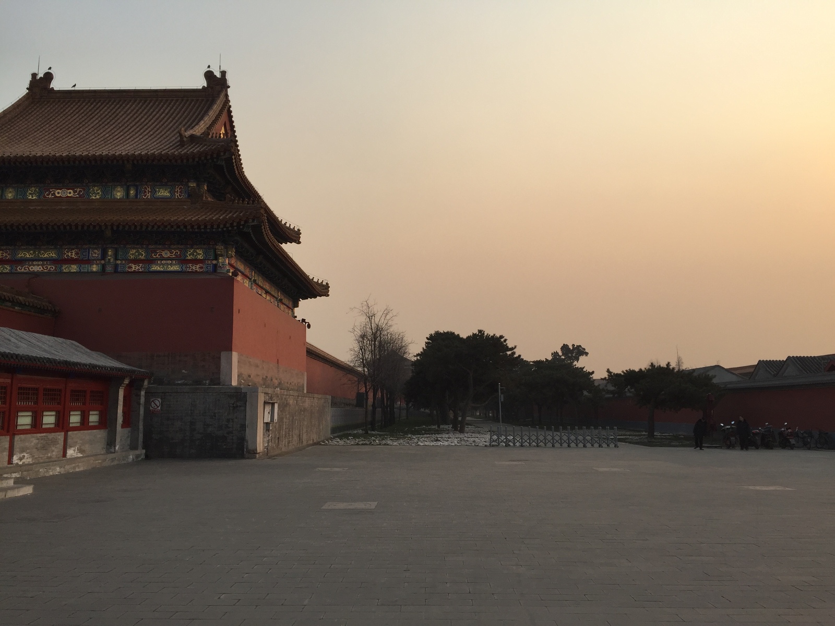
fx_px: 700
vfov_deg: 48.2
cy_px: 313
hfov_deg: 61.7
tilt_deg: +7.9
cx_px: 418
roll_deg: +0.2
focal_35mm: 29
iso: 32
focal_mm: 4.15
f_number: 2.2
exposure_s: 1/1099
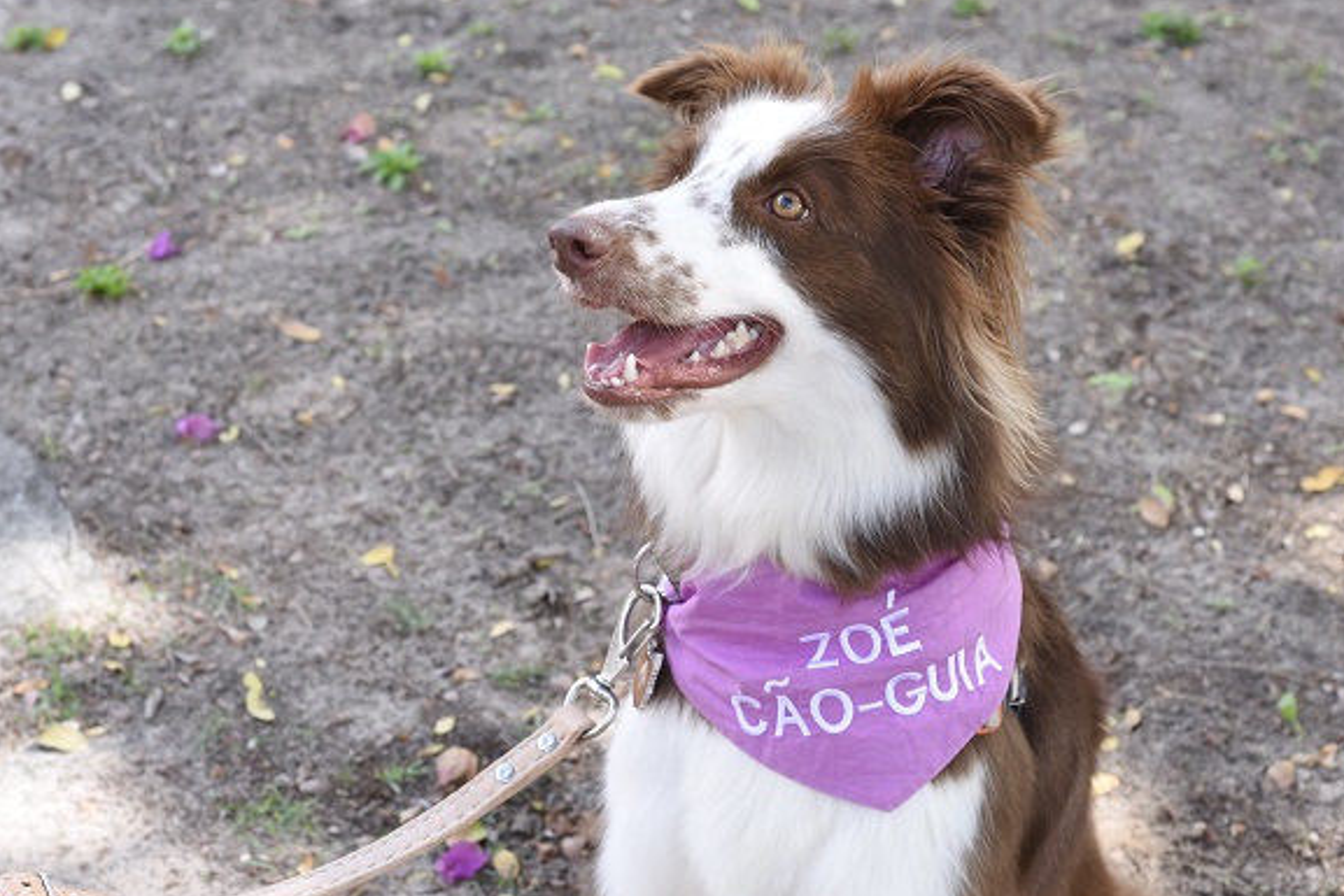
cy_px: 456
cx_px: 675
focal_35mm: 52
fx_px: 1942
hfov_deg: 38.2
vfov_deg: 26.0
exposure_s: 1/160
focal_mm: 50
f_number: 6.3
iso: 320
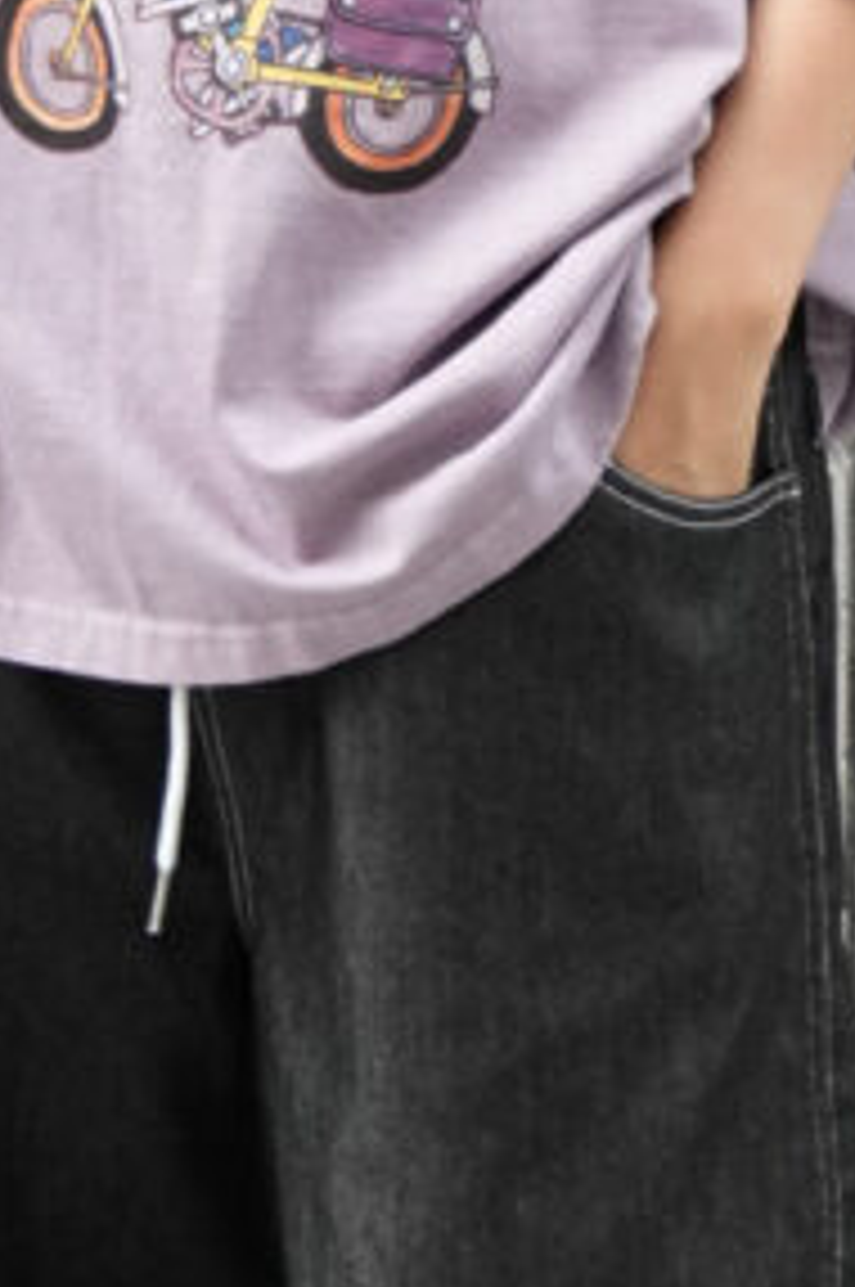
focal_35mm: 213
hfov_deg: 6.4
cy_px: 90
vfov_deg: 9.6
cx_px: 572
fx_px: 7593
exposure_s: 1/250
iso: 400
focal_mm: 27
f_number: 4.5
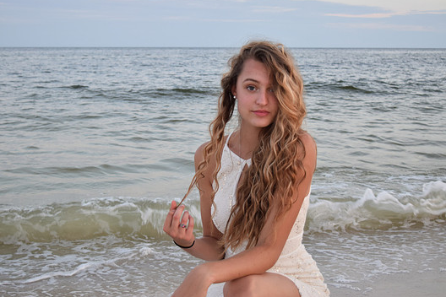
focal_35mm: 56
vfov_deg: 24.2
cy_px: 139
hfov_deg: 35.6
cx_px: 218
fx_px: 694
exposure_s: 1/80
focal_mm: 34
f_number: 4.5
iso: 400
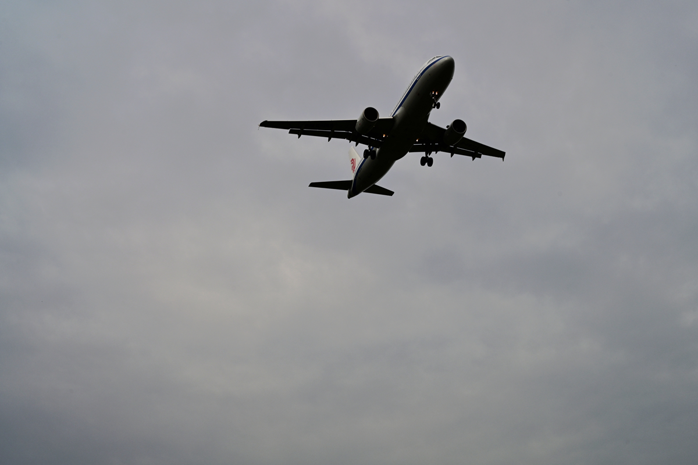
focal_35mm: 54
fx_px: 1047
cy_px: 232
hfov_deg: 36.9
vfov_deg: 25.1
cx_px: 349
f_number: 11
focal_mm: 54
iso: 160
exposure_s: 1/400
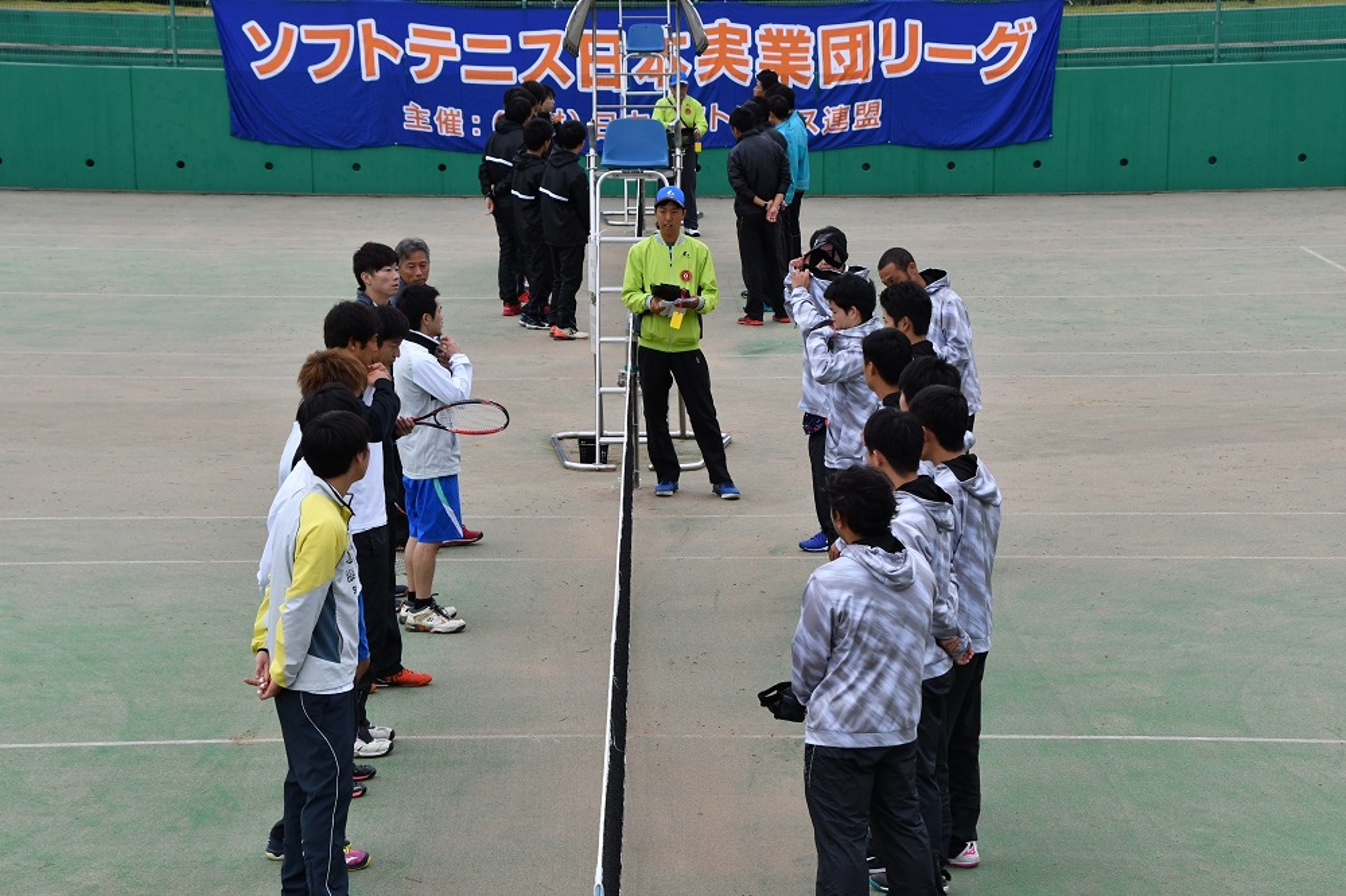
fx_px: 3476
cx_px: 673
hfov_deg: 21.9
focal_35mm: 93
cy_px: 448
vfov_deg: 14.7
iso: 800
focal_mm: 62
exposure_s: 1/500
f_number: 11
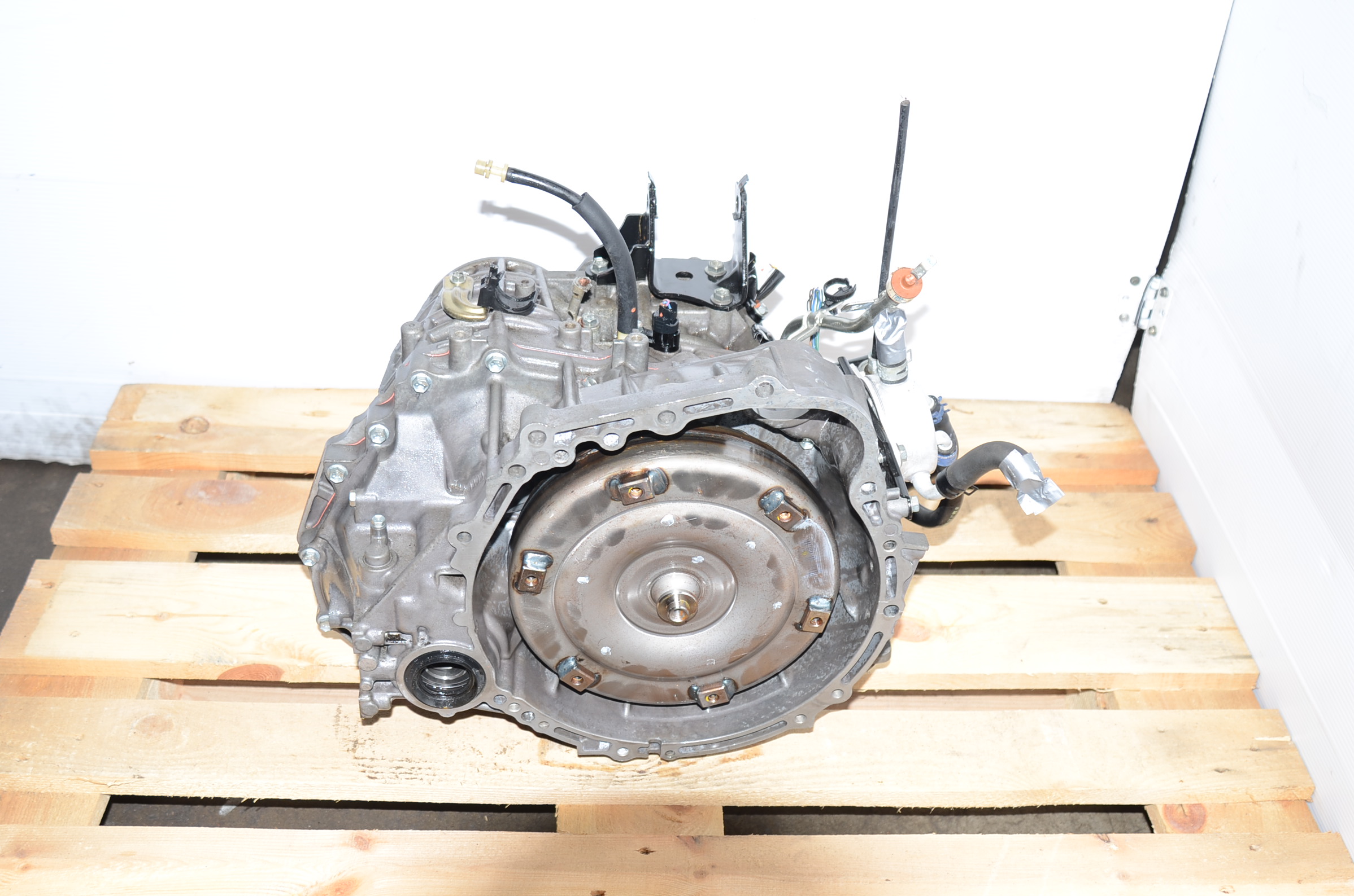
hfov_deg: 52.0
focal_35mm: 37
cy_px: 456
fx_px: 1389
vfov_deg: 35.8
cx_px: 673
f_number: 4
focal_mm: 24
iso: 100
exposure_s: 1/125
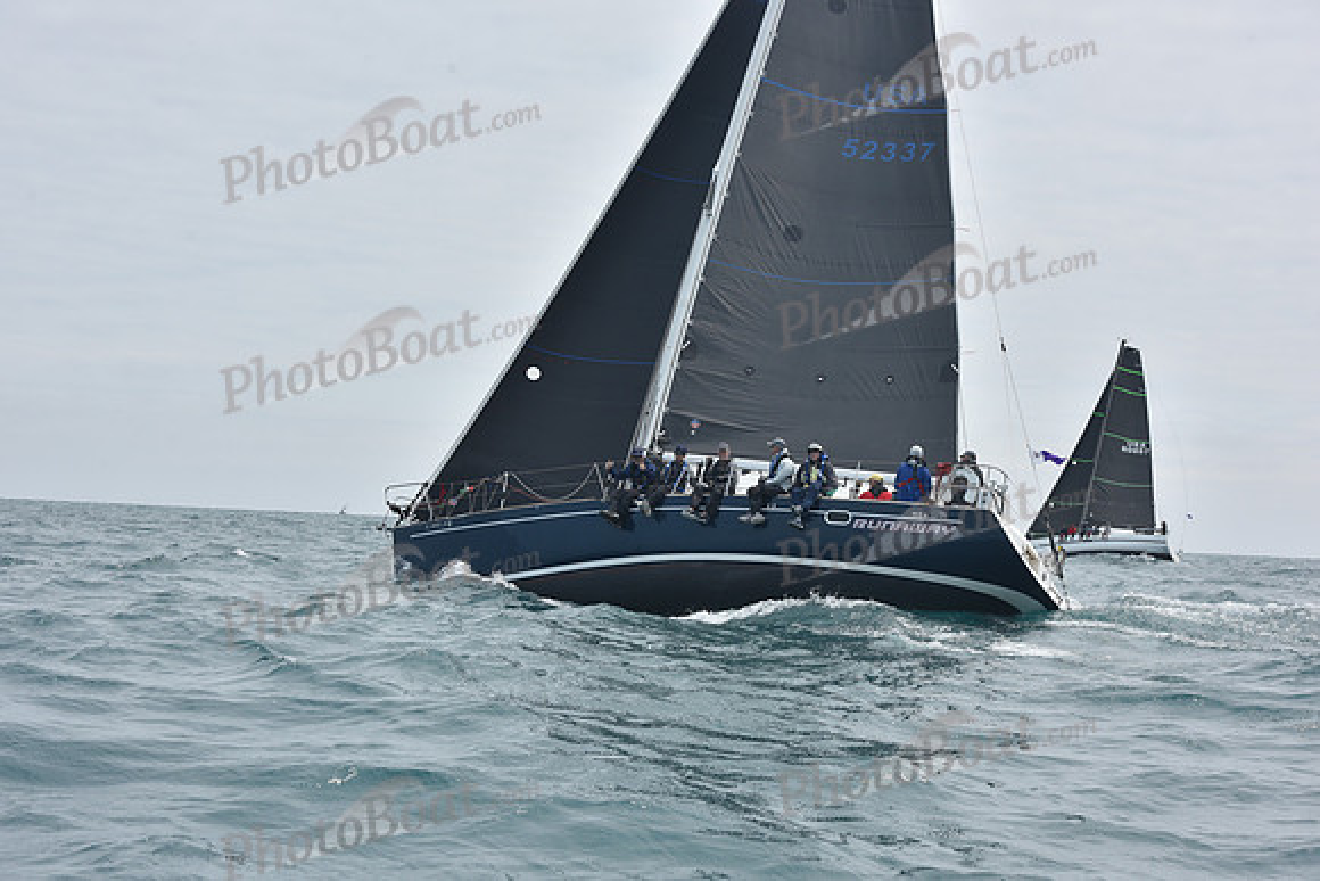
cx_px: 660
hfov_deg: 28.8
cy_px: 440
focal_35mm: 70
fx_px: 2567
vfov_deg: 19.5
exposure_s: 1/800
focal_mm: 70
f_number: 10
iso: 250
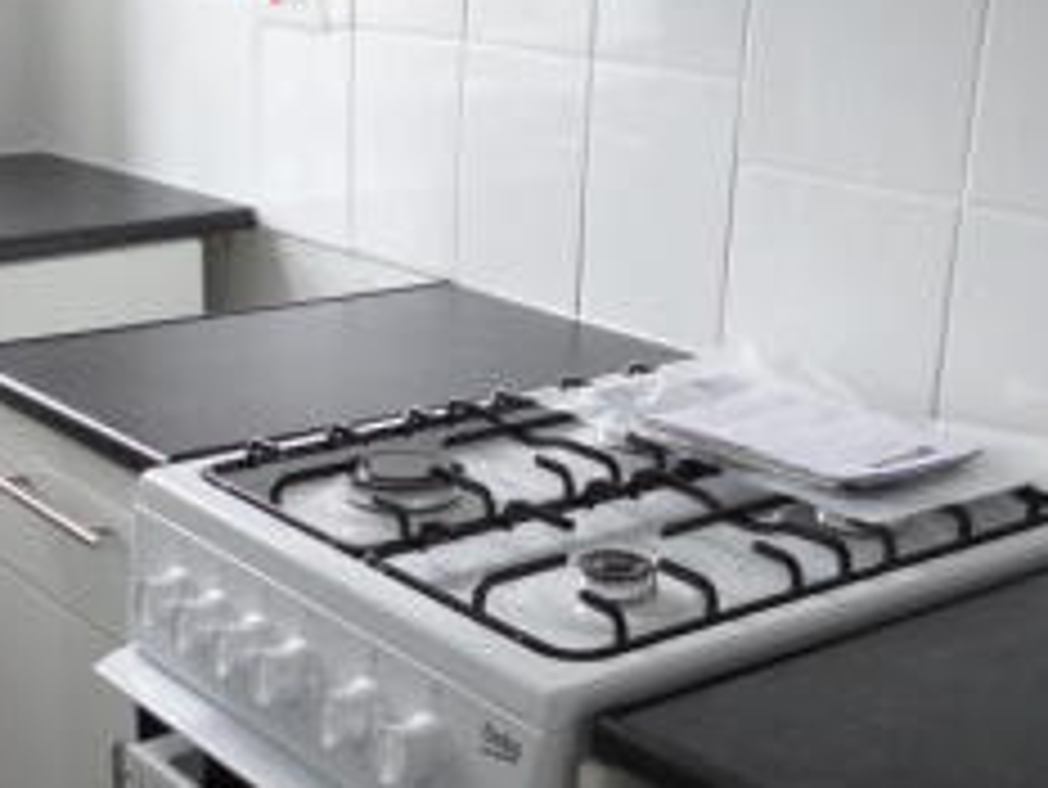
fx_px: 1817
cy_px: 669
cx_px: 322
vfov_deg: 23.9
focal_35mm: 60
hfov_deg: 31.8
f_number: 3.2
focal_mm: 4
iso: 160
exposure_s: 1/30
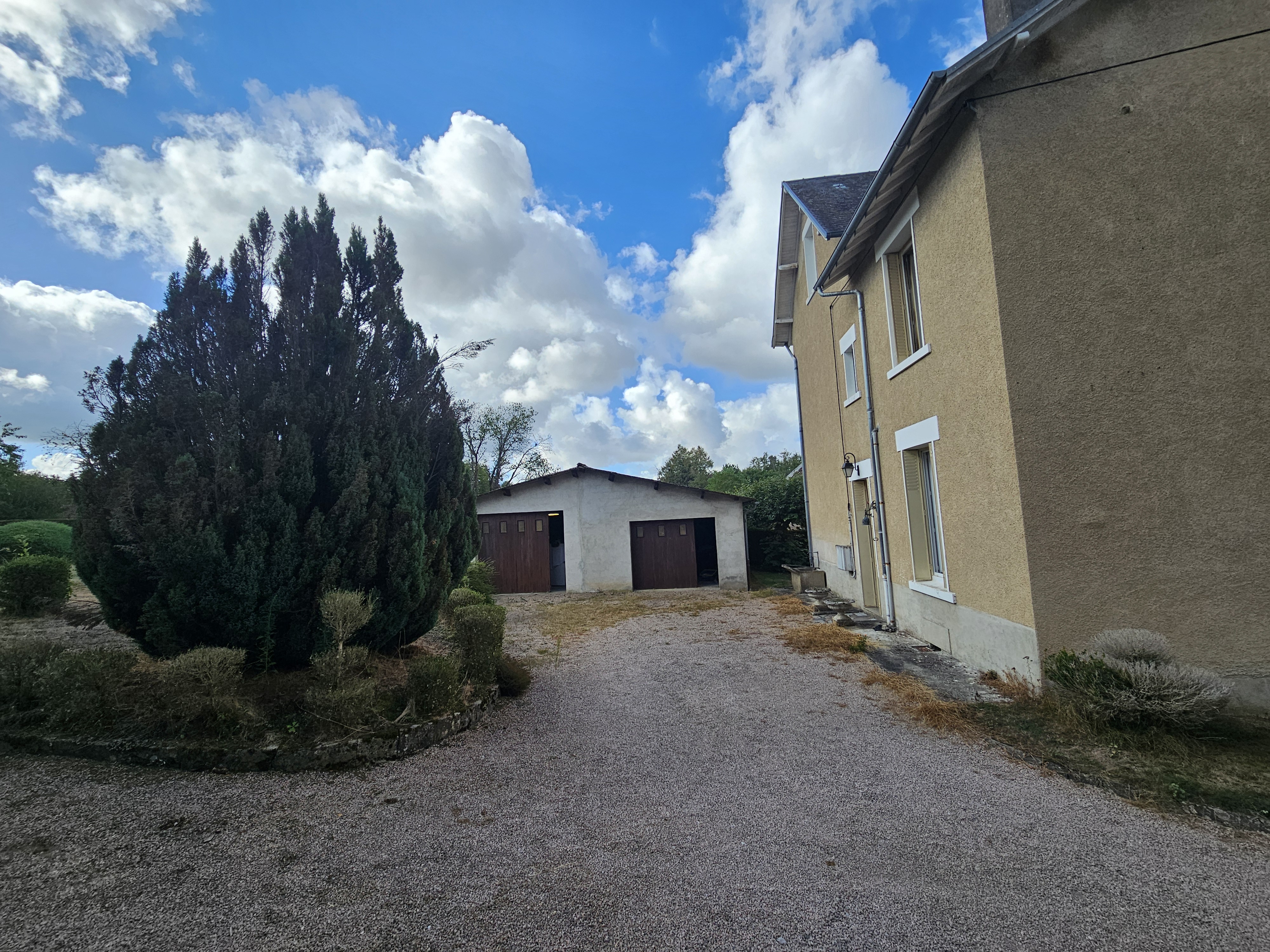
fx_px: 477
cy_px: 476
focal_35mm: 13
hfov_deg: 106.2
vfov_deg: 89.9
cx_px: 635
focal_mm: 2.2
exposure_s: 1/1695
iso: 50
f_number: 2.2
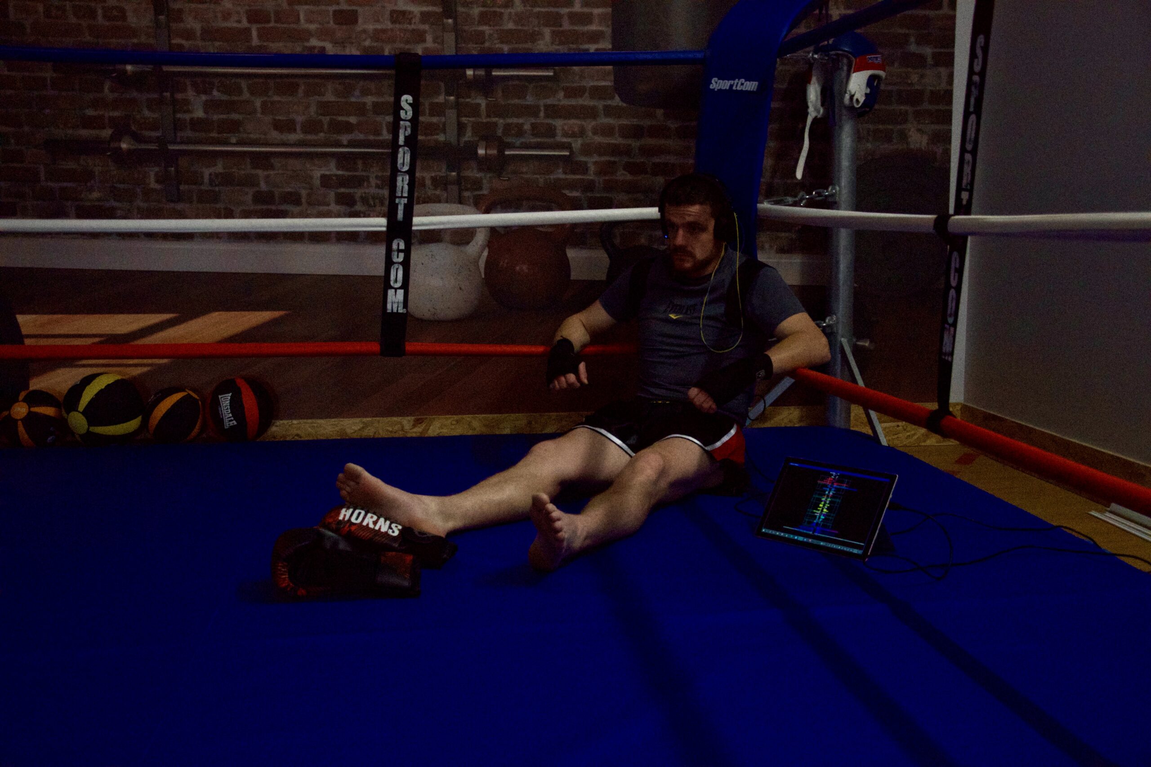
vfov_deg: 35.5
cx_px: 576
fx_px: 1199
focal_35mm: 38
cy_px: 384
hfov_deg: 51.3
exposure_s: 1/250
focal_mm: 25
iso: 6400
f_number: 4
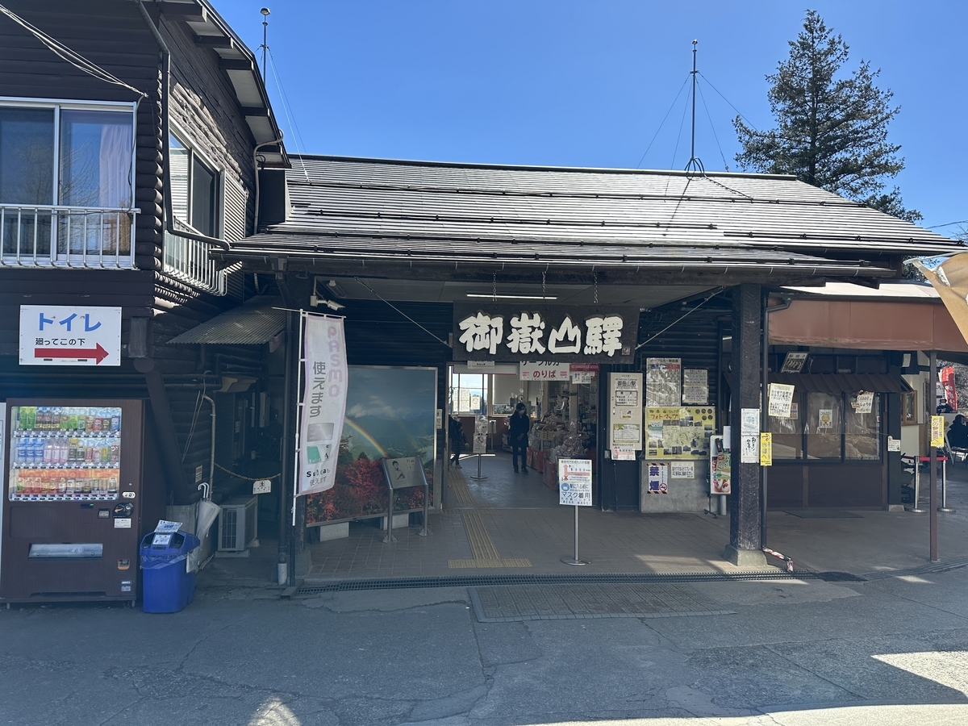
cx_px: 484
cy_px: 363
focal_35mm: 24
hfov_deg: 71.6
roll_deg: -1.2
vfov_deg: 56.8
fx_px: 671
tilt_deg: +0.7
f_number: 1.78
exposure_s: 1/2591
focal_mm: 6.86
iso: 80
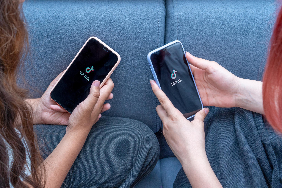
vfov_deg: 25.8
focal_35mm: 52
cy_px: 94
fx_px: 411
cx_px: 141
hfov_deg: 37.8
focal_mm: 35
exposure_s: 1/160
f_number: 5.6
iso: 400
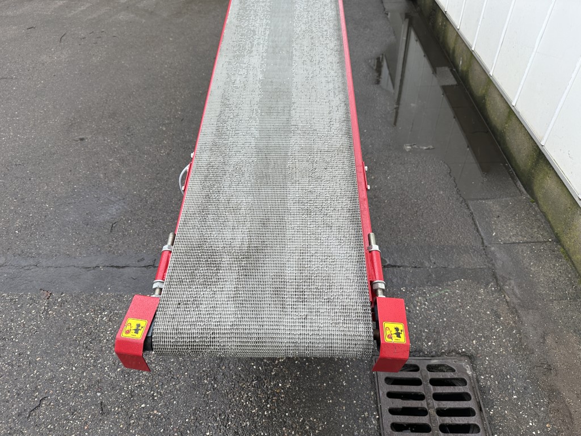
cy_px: 218
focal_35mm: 24
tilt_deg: -44.0
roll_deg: +3.0
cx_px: 290
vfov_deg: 56.8
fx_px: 403
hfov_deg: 71.6
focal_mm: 6.86
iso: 80
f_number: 1.78
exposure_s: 1/318
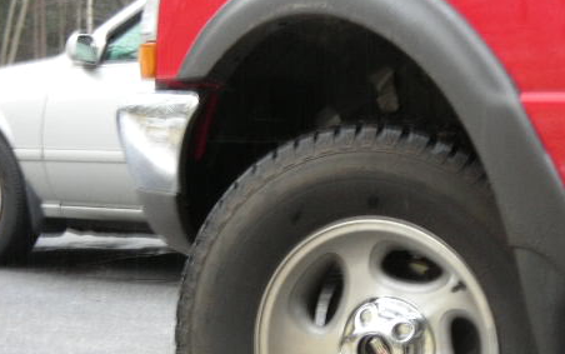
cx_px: 366
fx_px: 2080
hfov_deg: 15.4
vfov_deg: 9.7
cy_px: 214
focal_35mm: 135
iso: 98
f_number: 4.6
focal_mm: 14.8
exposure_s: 1/3.9
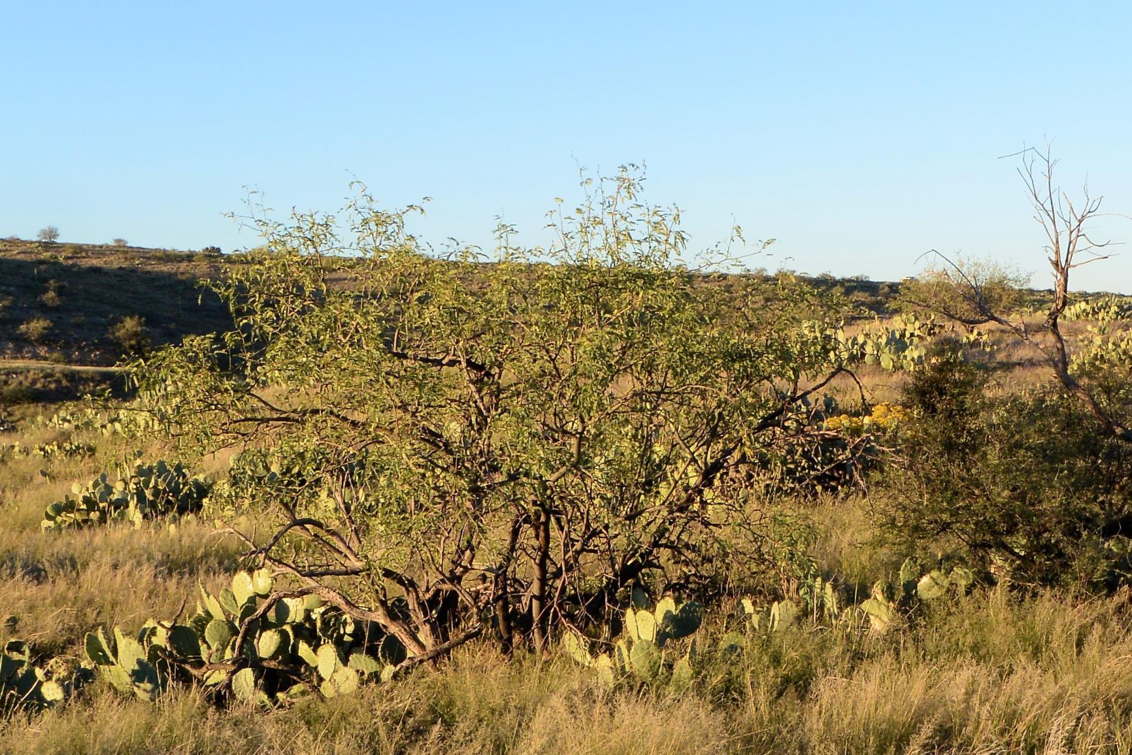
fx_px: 2233
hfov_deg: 28.0
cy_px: 439
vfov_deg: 19.2
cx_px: 863
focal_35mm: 71
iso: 160
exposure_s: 1/80
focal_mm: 15.2
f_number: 11
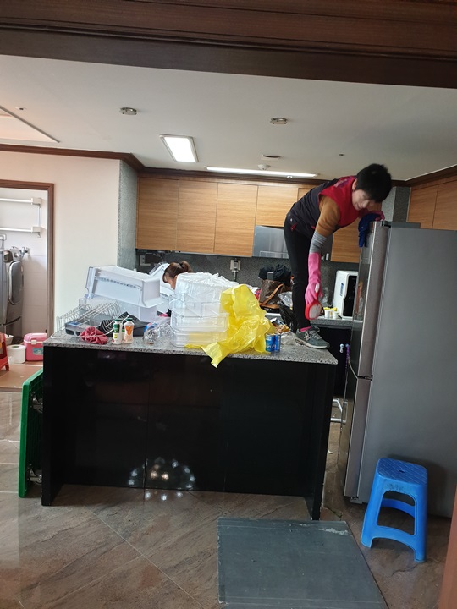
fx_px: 458
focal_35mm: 26
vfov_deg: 67.3
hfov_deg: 53.1
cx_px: 228
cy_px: 304
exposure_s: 1/60
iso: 250
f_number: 2.4
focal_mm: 4.3
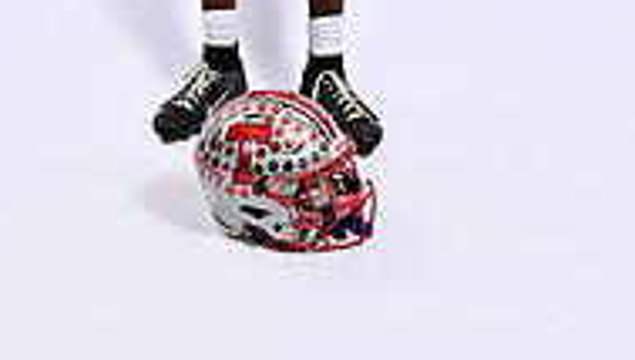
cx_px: 299
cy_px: -390
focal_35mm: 112
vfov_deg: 10.0
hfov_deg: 19.1
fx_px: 1889
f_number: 6.3
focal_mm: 45
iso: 160
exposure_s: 1/200
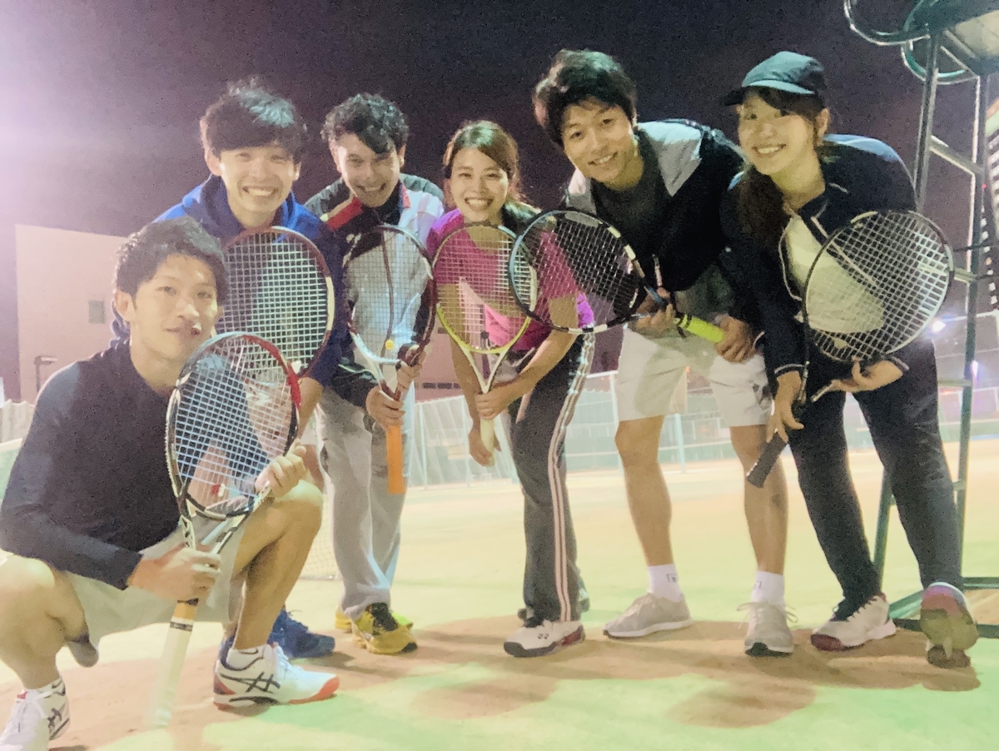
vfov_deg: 44.2
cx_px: 500
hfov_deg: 56.8
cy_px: 376
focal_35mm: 32
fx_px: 924
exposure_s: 1/15
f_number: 2.2
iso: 640
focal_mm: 2.87
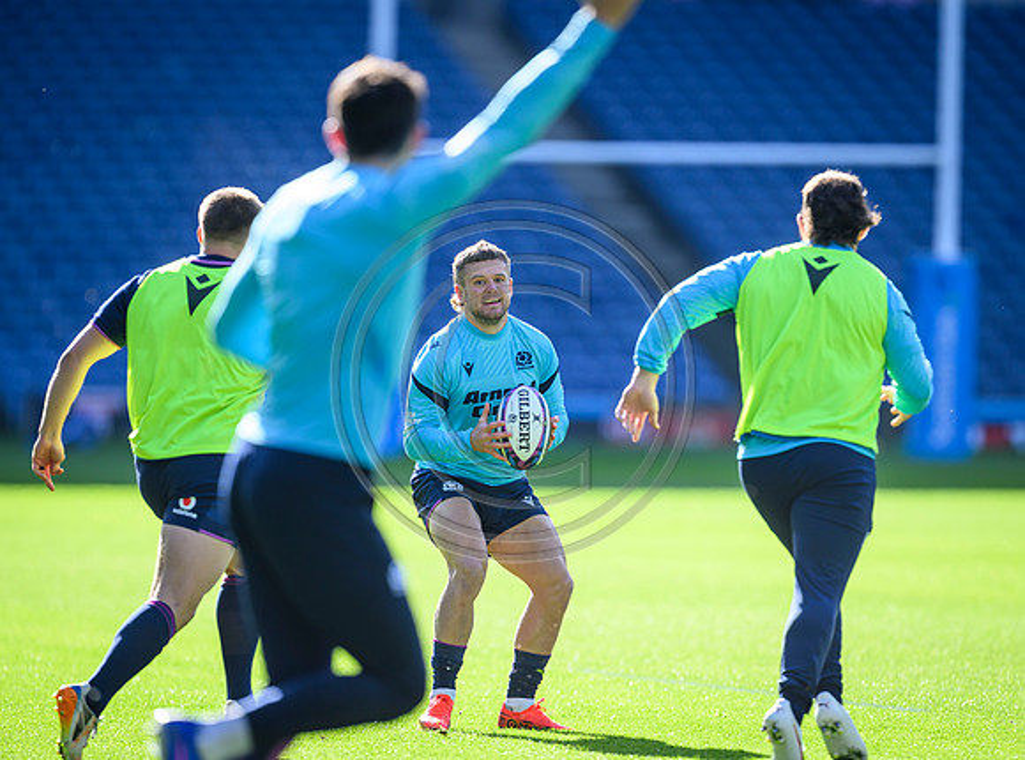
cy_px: 378
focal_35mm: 452
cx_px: 591
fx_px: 13318
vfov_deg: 3.3
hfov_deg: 4.4
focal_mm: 400
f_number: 3.5
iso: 500
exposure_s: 1/1600
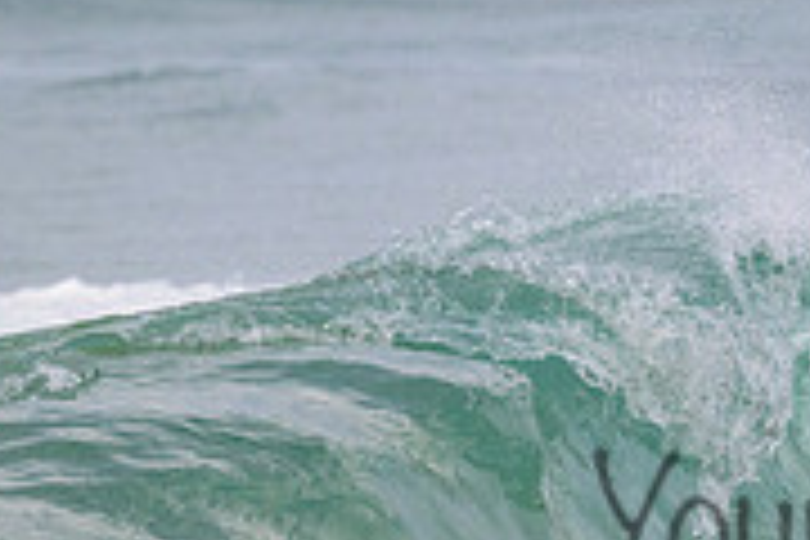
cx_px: 1058
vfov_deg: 0.8
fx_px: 37055
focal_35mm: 1647
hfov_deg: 1.3
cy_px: 479
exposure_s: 1/2000
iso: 1250
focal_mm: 510
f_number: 10
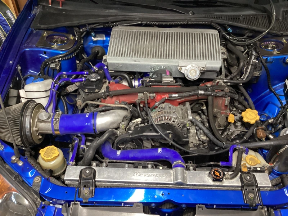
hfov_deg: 58.4
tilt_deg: -43.3
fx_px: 258
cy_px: 108
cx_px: 144
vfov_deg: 45.4
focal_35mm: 31
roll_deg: -3.1
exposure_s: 1/33
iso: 400
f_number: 2.4
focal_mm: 3.3
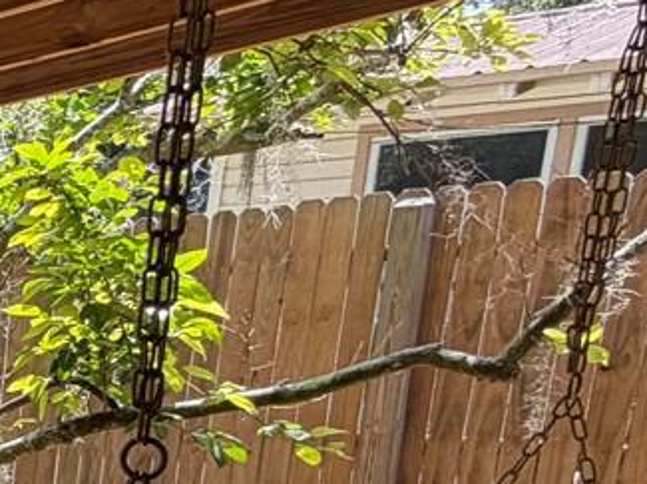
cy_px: 580
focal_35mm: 69
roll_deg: +1.2
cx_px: -749
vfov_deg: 20.0
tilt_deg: -11.2
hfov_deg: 17.1
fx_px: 1288
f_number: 2.2
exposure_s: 1/502
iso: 50
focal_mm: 2.22
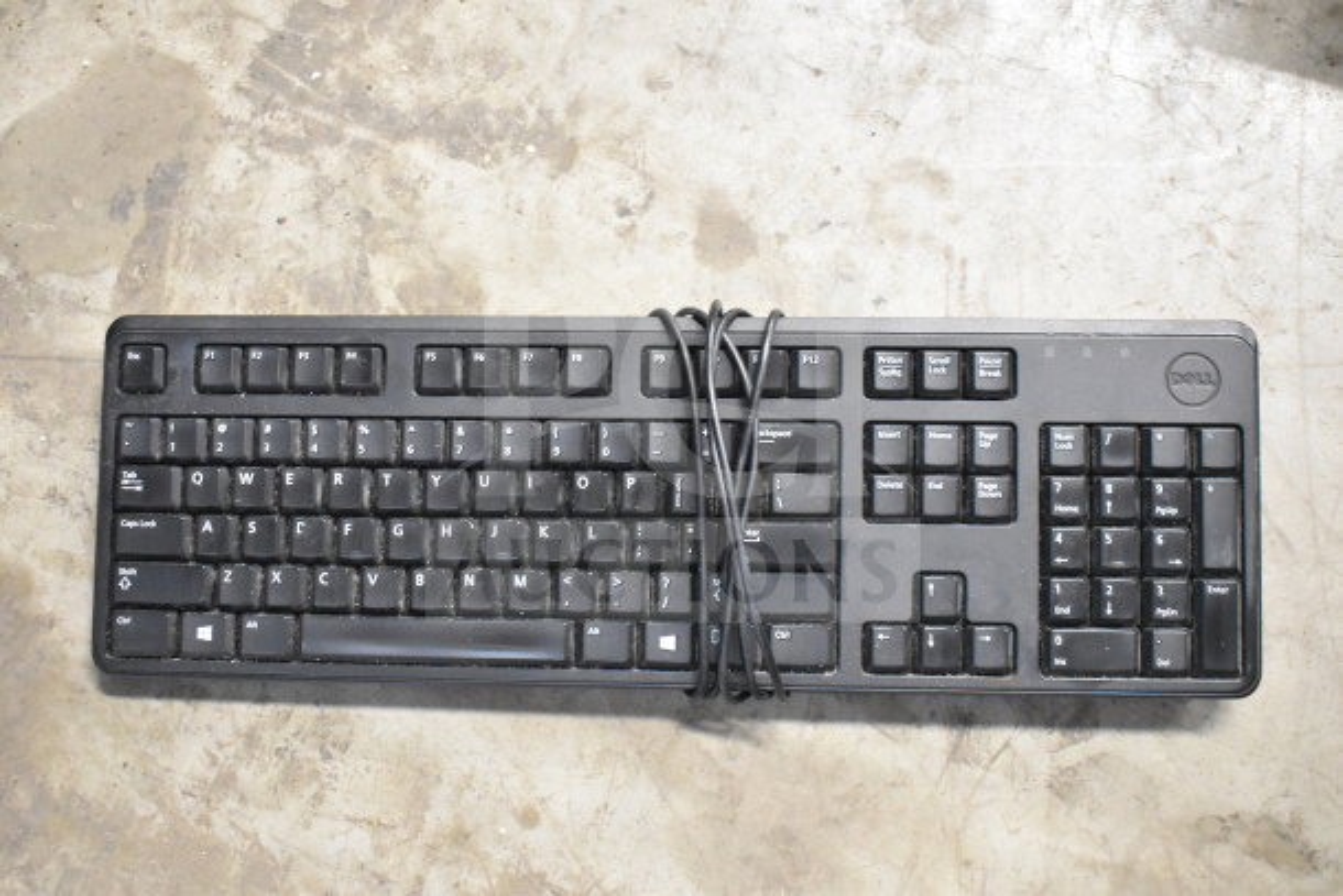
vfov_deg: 33.0
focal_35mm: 40
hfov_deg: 47.9
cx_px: 672
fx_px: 1511
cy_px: 448
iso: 8000
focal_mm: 27
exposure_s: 1/40
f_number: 4
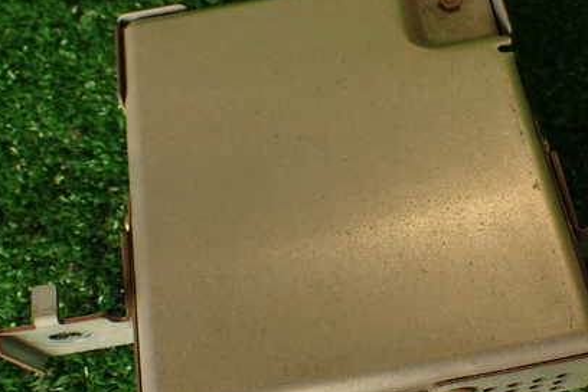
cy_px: 203
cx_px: 353
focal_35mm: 49
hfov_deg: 40.2
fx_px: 800
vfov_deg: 27.5
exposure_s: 1/60
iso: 100
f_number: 3.2
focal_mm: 5.79
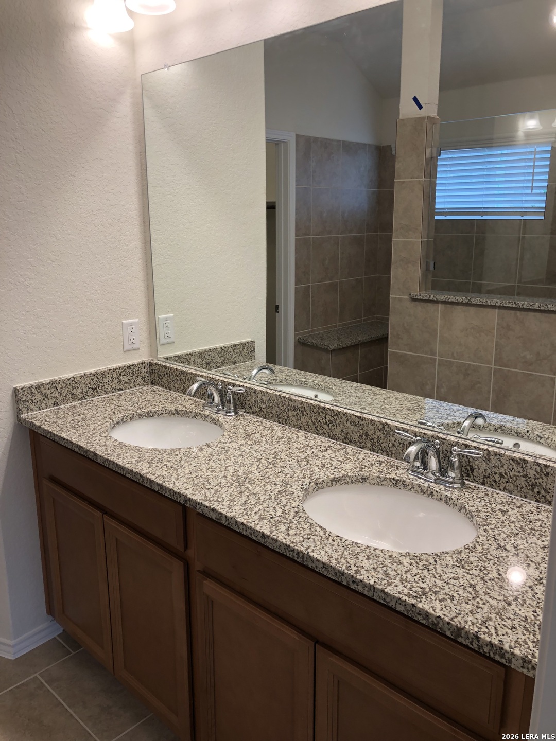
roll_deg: +1.6
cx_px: 278
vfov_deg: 63.4
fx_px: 600
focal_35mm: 28
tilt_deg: -12.3
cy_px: 370
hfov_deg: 49.7
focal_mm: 4
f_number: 1.8
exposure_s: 1/120
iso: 64
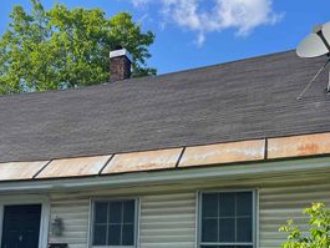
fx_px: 467
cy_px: 226
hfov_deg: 37.9
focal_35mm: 49
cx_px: 80
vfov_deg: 28.5
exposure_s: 1/1600
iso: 50
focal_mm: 5.1
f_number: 1.6
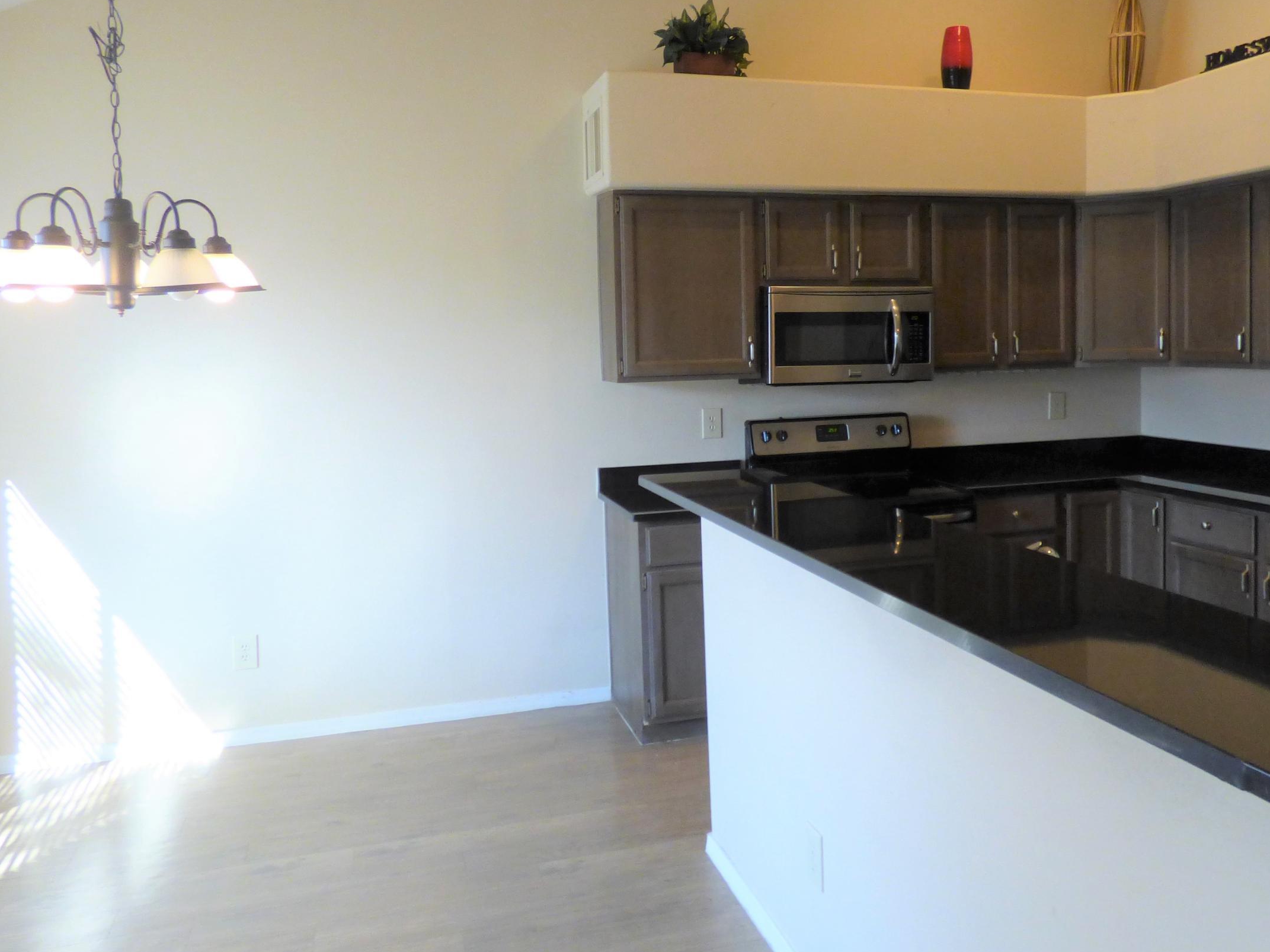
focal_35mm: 28
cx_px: 727
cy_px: 395
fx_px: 1027
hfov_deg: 63.2
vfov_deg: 49.5
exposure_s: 1/60
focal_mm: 3.58
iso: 250
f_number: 2.8
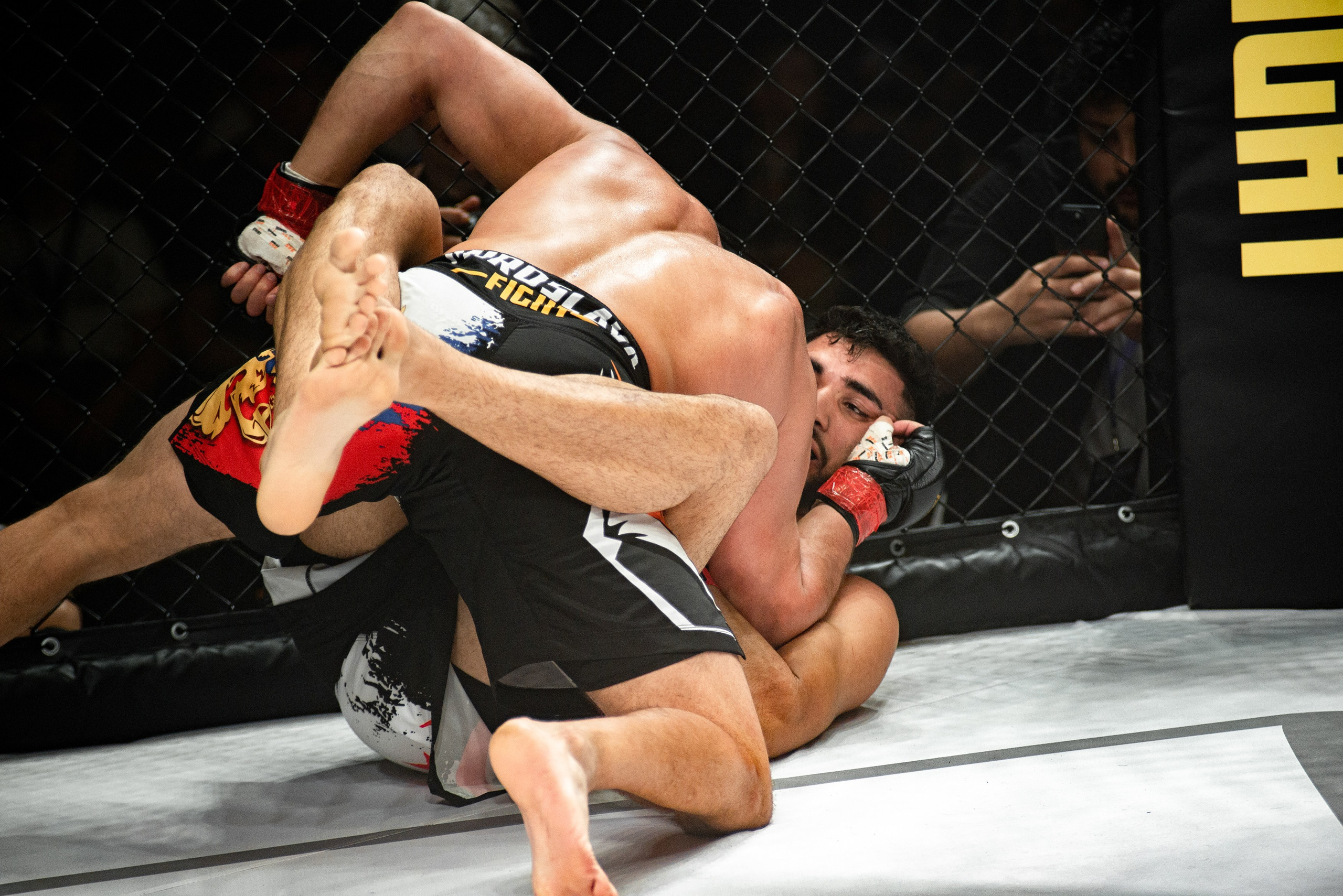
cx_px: 672
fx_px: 6904
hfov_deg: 11.1
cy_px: 448
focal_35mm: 185
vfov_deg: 7.4
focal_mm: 185
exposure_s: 1/800
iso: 2000
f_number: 4
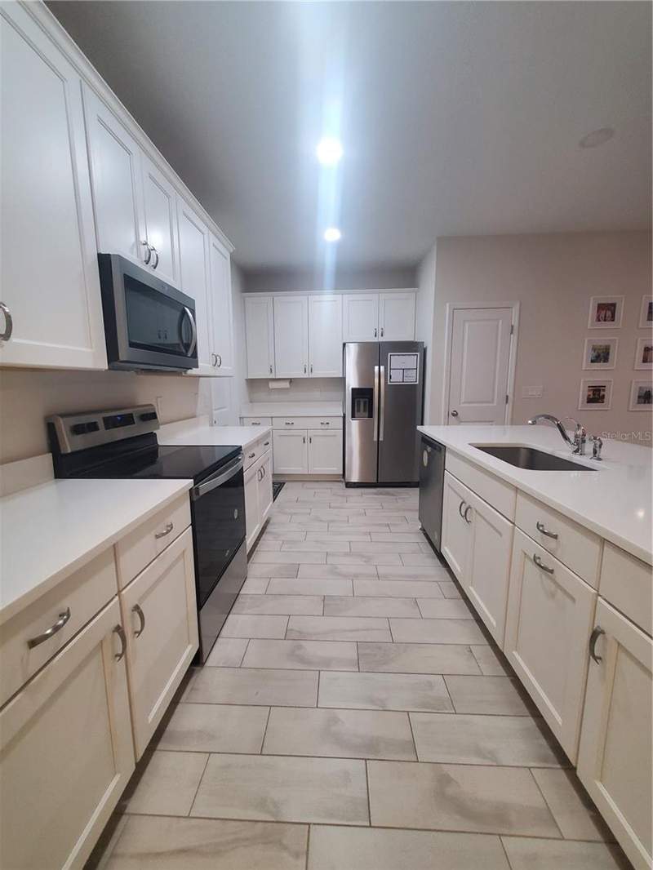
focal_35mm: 13
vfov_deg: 106.2
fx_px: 327
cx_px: 326
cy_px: 435
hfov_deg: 89.9
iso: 400
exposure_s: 1/60
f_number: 2.2
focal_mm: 1.8
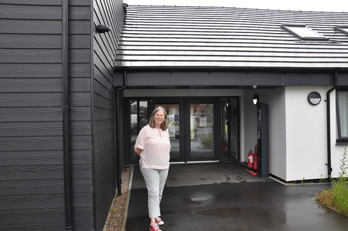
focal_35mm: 32
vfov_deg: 41.6
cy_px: 116
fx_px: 304
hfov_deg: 59.5
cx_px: 174
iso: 200
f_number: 7.1
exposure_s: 1/200
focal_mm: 21
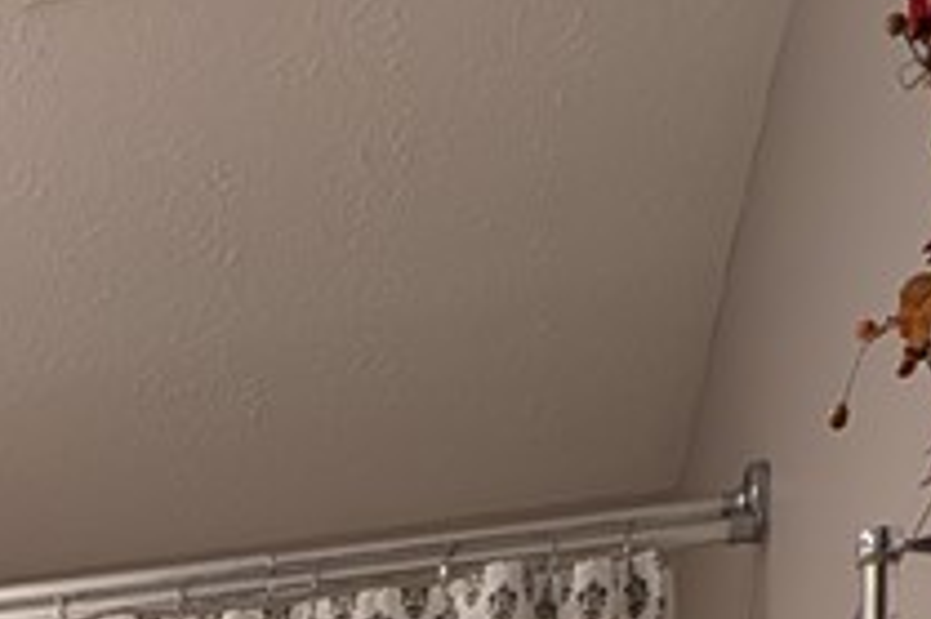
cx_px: -16
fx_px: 1576
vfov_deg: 14.6
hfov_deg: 30.4
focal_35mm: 61
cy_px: 1478
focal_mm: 2.02
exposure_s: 1/40
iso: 51
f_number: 1.7
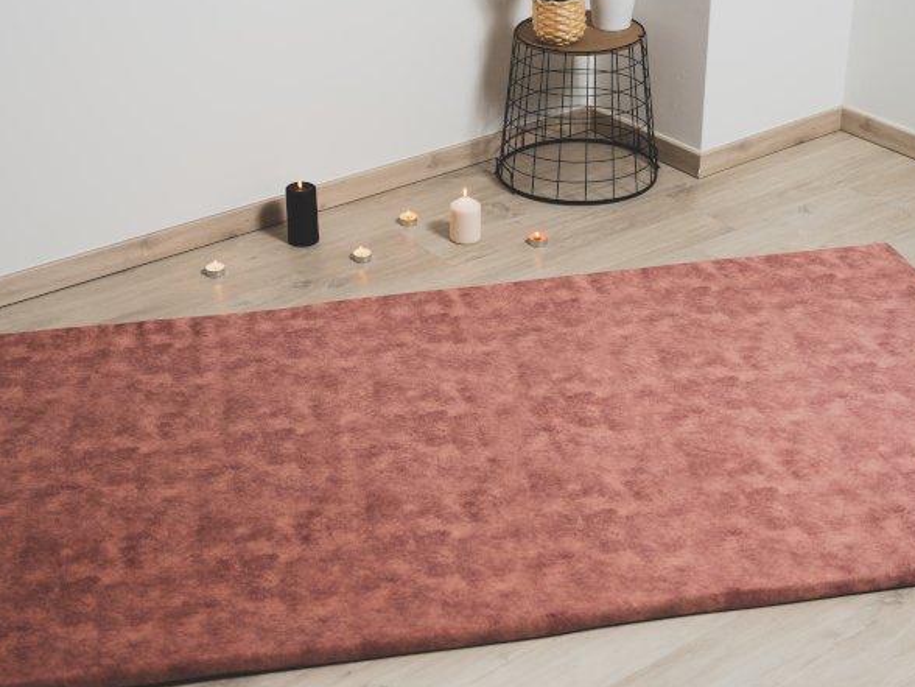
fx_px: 1511
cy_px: 291
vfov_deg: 25.6
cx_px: 448
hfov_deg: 33.7
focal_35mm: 57
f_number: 2.8
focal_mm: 34.7
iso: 100
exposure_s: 1/80
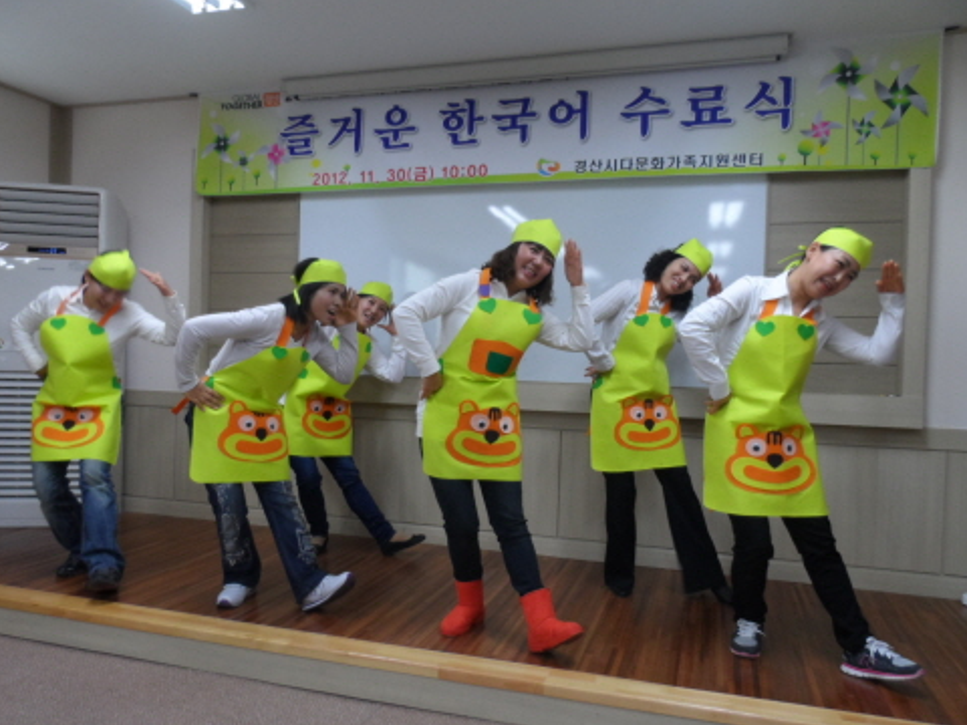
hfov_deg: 69.4
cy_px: 368
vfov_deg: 54.9
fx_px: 698
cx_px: 492
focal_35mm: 25
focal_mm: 4
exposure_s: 1/30
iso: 160
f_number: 3.2
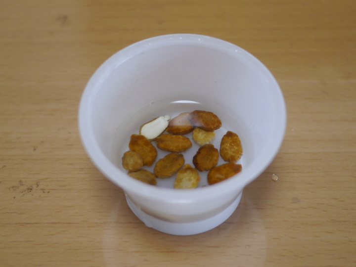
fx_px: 823
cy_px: 134
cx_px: 178
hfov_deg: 24.4
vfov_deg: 18.4
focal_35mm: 80
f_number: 1.7
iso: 200
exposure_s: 1/60
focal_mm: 20
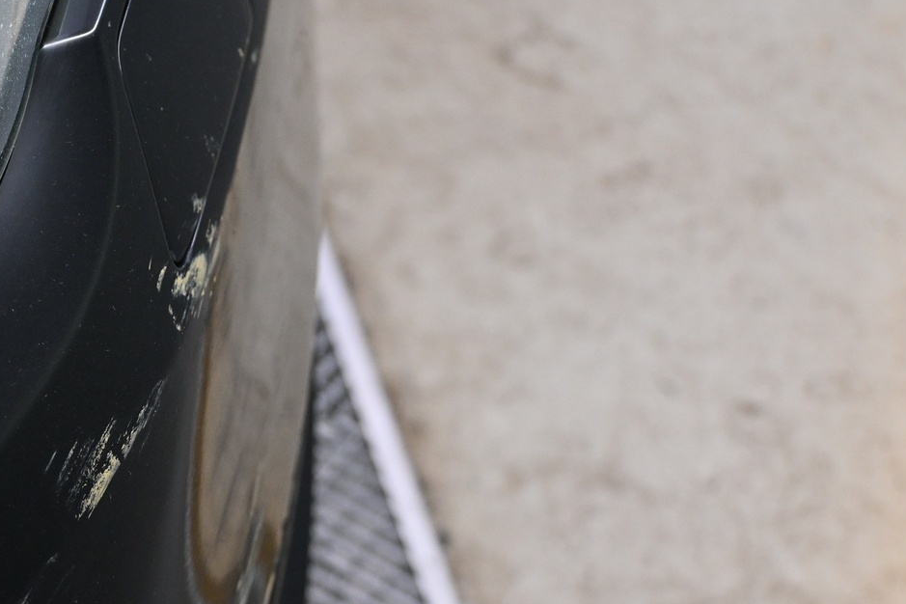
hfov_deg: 22.8
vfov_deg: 15.5
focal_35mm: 88
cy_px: 377
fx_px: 2214
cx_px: 203
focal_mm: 34
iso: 1000
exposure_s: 1/125
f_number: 5
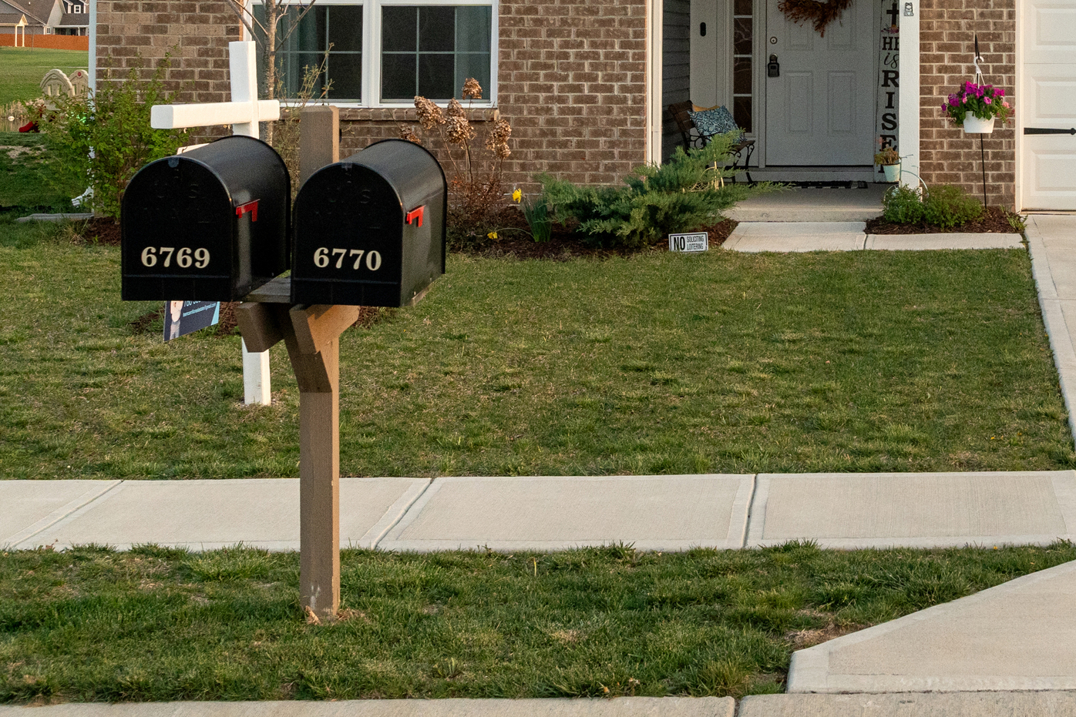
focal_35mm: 77
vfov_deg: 17.3
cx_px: 1051
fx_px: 2302
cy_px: -5
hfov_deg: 25.2
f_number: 8
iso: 2000
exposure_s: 1/1500
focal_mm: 35
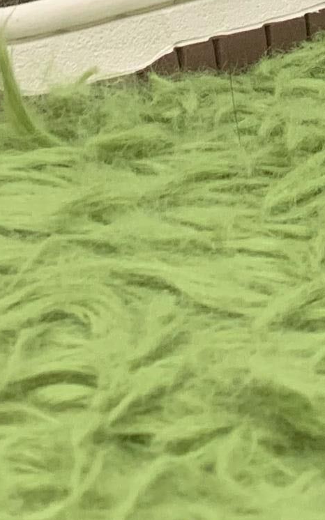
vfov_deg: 12.5
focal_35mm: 149
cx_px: 100
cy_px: -497
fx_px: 2112
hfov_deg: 8.8
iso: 100
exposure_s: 1/72
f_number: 1.8
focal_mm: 4.25
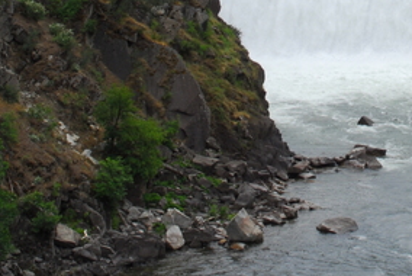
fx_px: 1547
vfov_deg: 10.0
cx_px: 424
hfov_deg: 14.9
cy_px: -59
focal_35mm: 135
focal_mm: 32
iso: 200
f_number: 13
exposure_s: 1/160
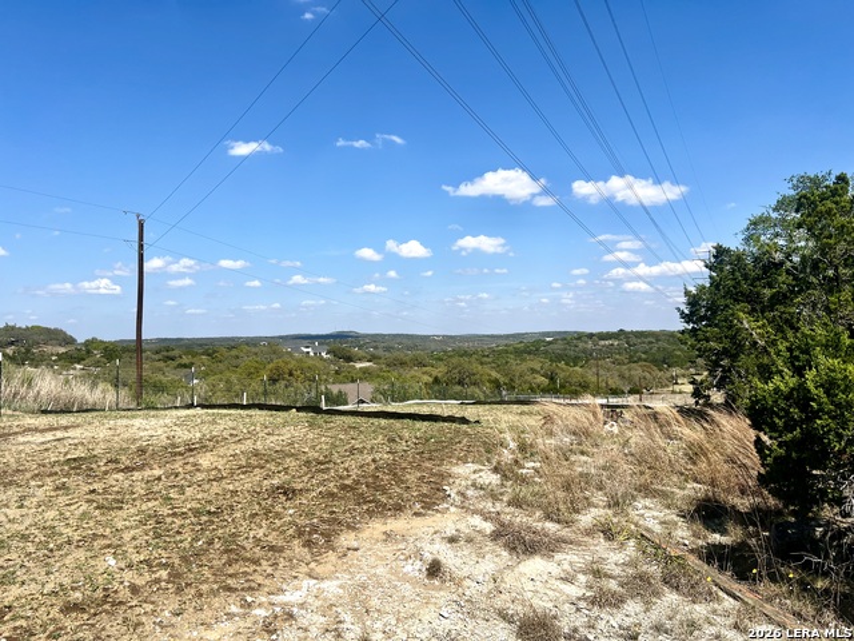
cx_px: 427
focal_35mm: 26
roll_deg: +1.0
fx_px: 641
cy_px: 320
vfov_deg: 53.1
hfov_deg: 67.3
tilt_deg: +2.3
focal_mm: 5.7
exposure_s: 1/6579
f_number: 1.5
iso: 50
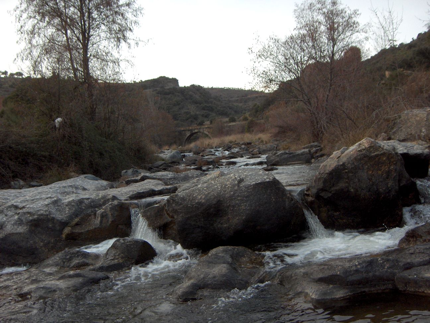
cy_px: 162
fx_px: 485
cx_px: 215
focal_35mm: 39
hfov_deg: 47.8
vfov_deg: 36.9
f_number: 2.8
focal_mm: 8
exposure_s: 1/267
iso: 158
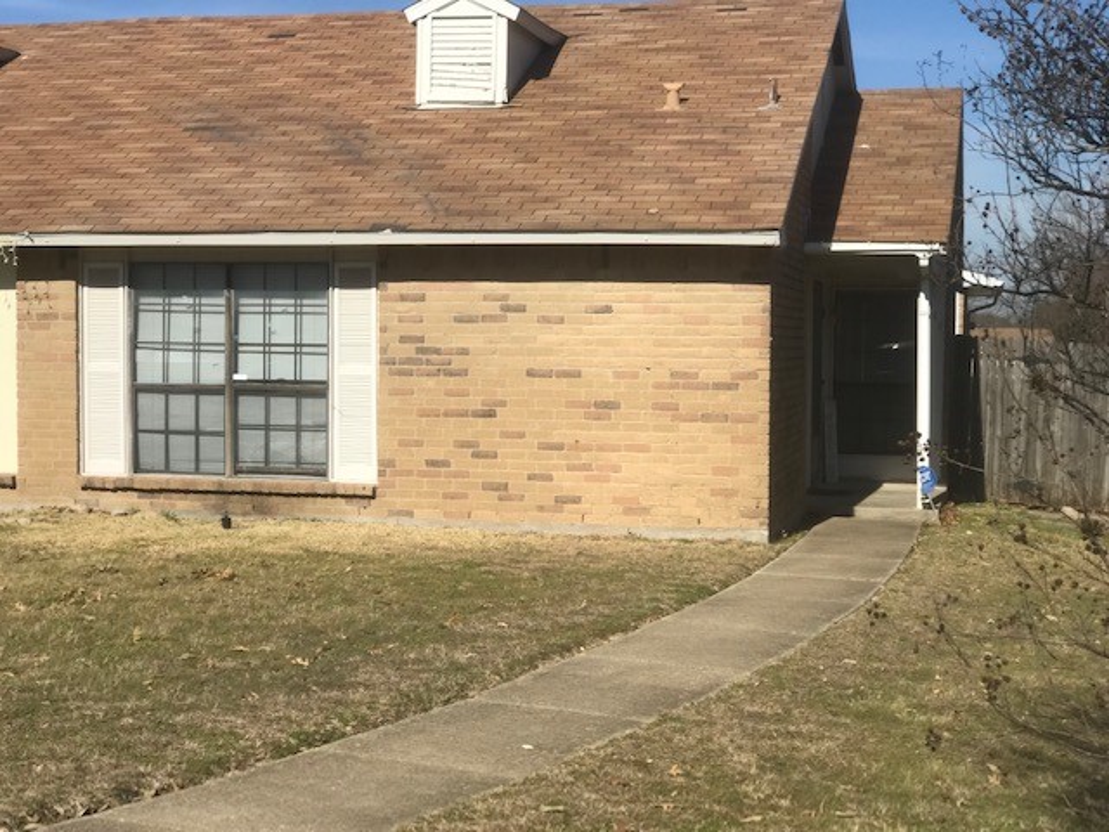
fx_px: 1826
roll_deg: -0.4
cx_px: 554
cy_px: 416
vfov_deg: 25.7
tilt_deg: -2.5
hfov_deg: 33.8
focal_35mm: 57
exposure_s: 1/1429
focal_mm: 6.6
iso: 20
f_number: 2.8
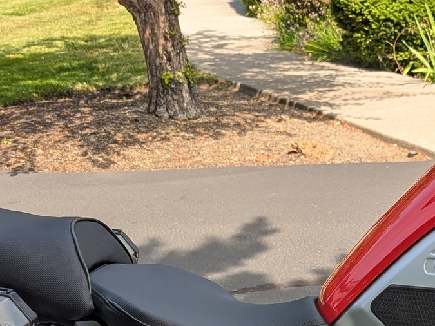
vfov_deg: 15.7
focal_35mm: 91
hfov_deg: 21.2
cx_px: 357
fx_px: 1143
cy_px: 383
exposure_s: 1/505
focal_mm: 6.81
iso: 39
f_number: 1.85
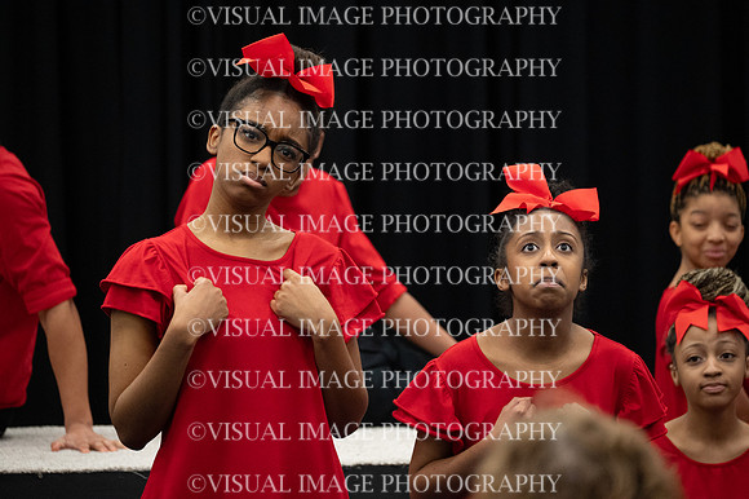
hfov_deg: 10.0
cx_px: 374
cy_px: 250
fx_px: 4263
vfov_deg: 6.7
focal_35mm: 205
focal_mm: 205
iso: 8000
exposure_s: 1/125
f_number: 6.3
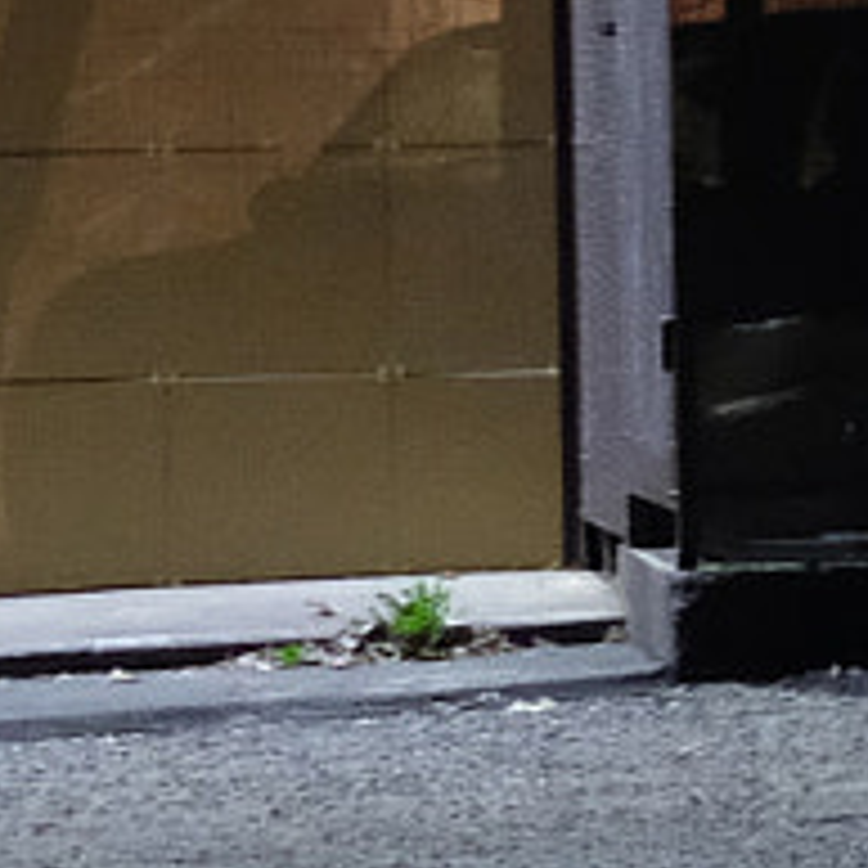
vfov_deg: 4.6
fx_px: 10582
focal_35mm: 373
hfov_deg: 4.7
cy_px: -756
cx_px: -238
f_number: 1.4
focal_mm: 35
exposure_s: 1/42
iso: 3200
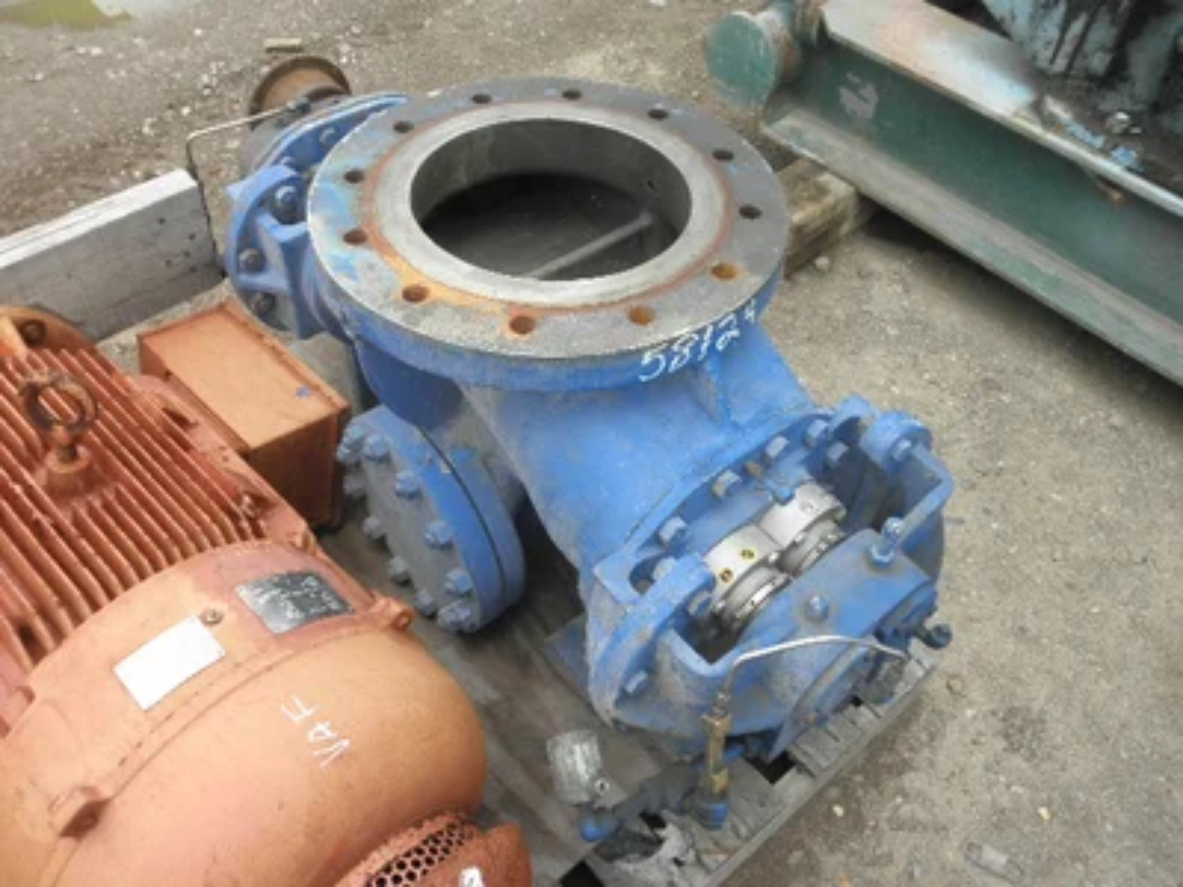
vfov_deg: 49.7
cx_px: 592
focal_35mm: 28
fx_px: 957
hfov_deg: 63.4
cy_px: 444
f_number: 3
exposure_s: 1/160
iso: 64
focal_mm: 5
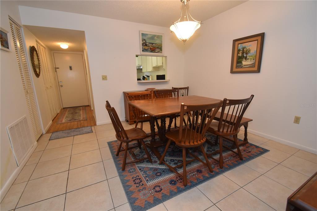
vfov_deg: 77.3
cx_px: 158
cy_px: 106
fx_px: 132
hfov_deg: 100.4
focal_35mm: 15
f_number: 4.5
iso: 800
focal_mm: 10
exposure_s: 1/80
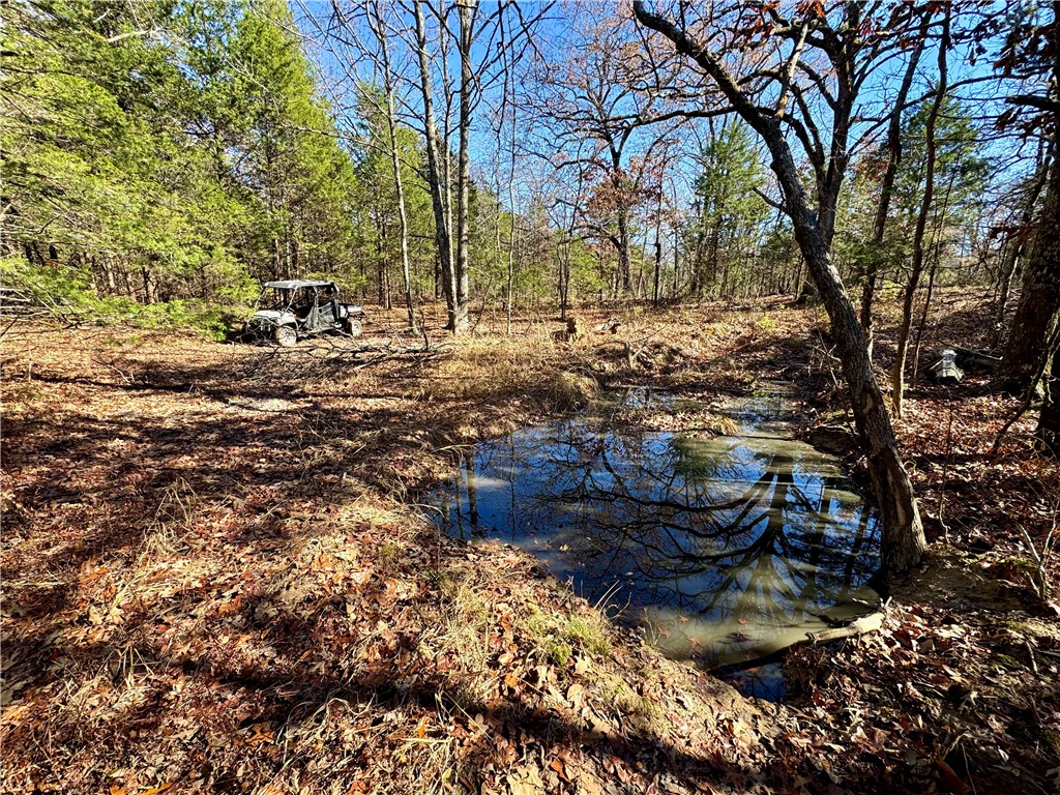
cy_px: 398
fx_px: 429
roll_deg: -0.6
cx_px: 530
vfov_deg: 85.7
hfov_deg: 102.1
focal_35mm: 14
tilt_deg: -14.7
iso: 40
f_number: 2.2
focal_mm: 2.22
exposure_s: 1/212
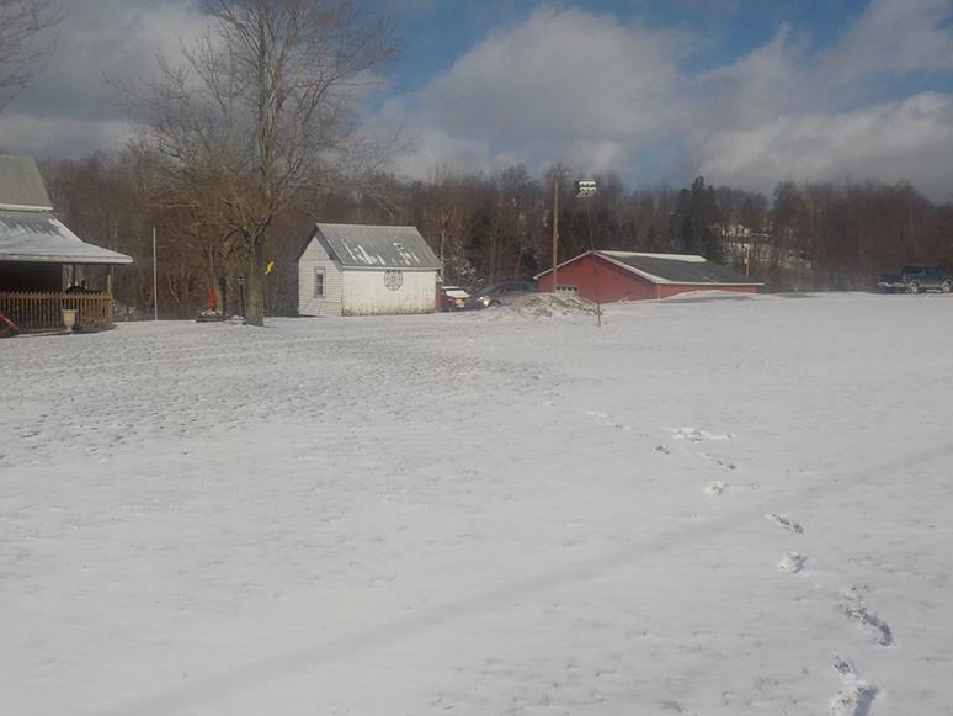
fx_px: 854
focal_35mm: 31
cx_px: 474
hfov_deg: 58.3
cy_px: 350
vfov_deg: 45.5
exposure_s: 1/1000
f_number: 6.6
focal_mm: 4.1
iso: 125
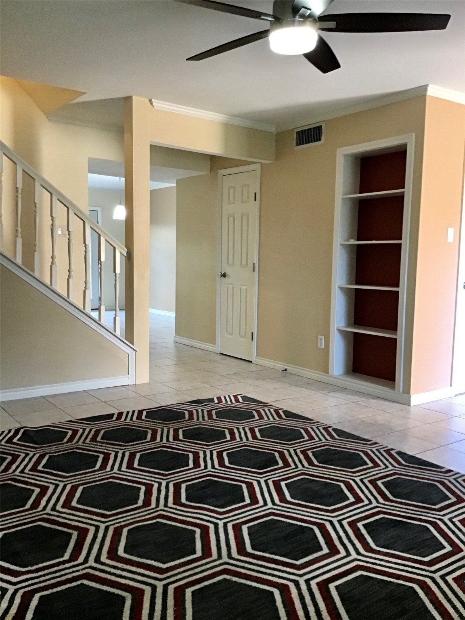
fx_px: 555
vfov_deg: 58.4
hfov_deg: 45.4
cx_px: 232
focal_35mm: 31
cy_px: 310
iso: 125
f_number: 2.4
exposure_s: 1/30
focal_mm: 3.3
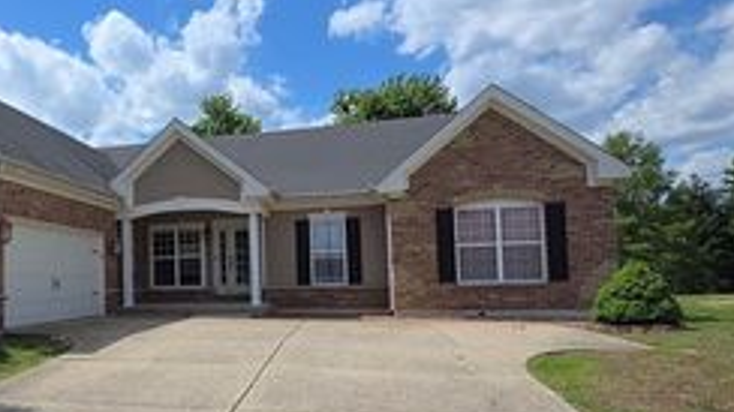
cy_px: 248
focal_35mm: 29
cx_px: 147
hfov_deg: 60.8
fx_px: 564
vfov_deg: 39.9
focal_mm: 2.2
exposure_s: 1/3194
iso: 50
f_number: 2.2
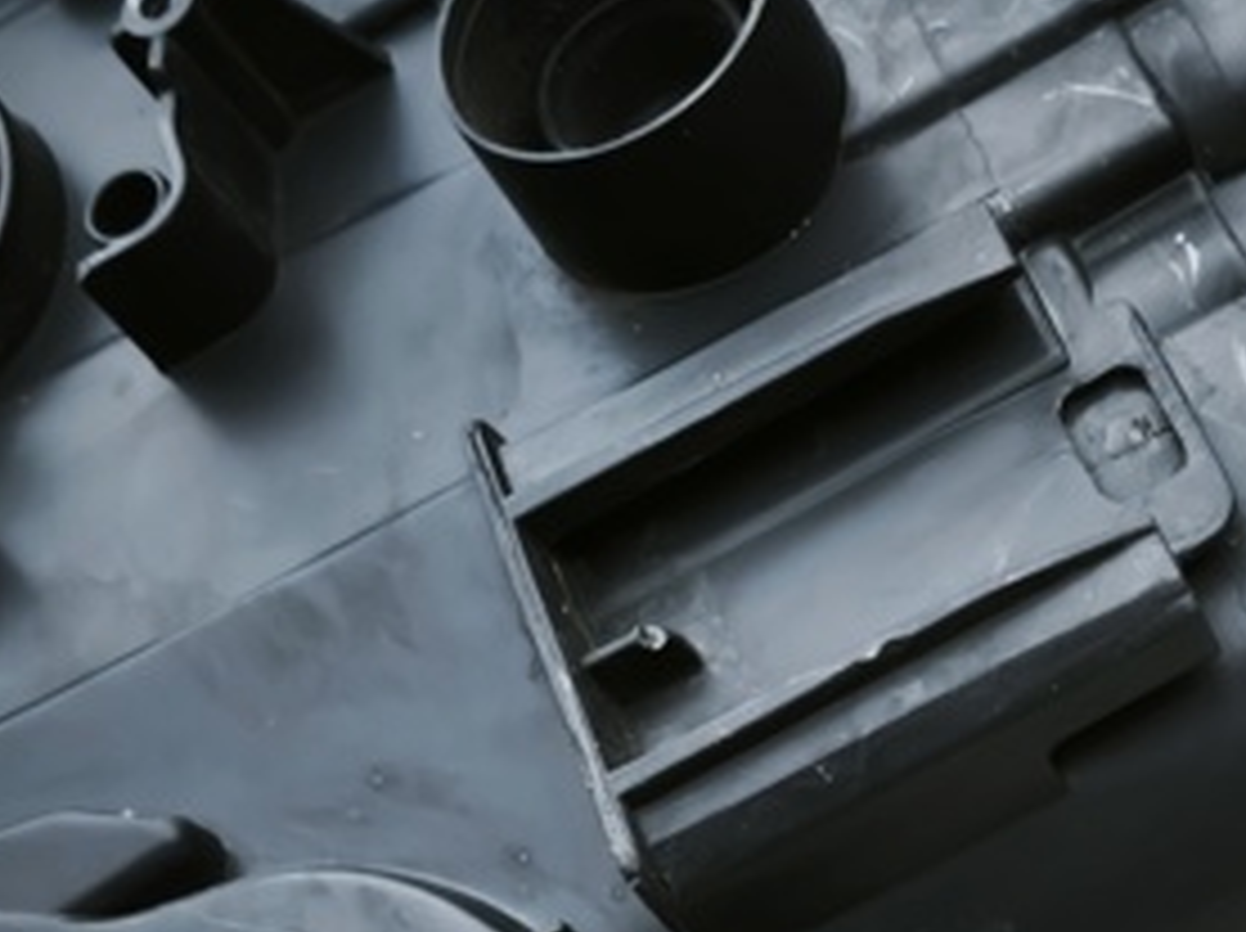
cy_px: 973
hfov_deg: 23.6
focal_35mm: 81
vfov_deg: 17.7
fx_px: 2912
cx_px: 1102
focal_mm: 5.35
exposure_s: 1/40
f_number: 1.7
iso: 640
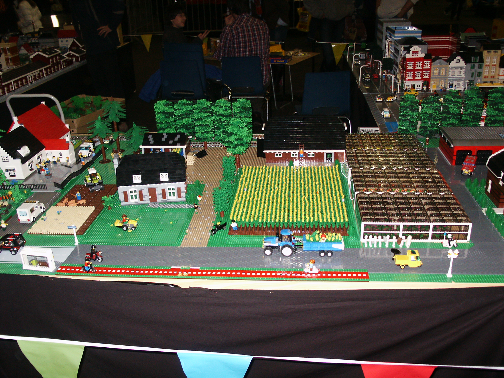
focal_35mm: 35
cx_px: 252
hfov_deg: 52.6
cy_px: 189
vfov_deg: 40.7
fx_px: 510
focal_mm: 7.2
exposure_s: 1/45
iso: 200
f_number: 3
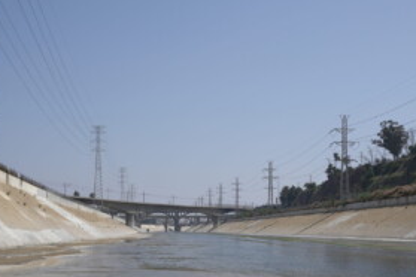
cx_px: 194
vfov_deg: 23.1
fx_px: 670
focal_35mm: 58
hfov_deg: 34.5
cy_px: 217
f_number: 8
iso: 100
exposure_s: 1/640
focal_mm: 24
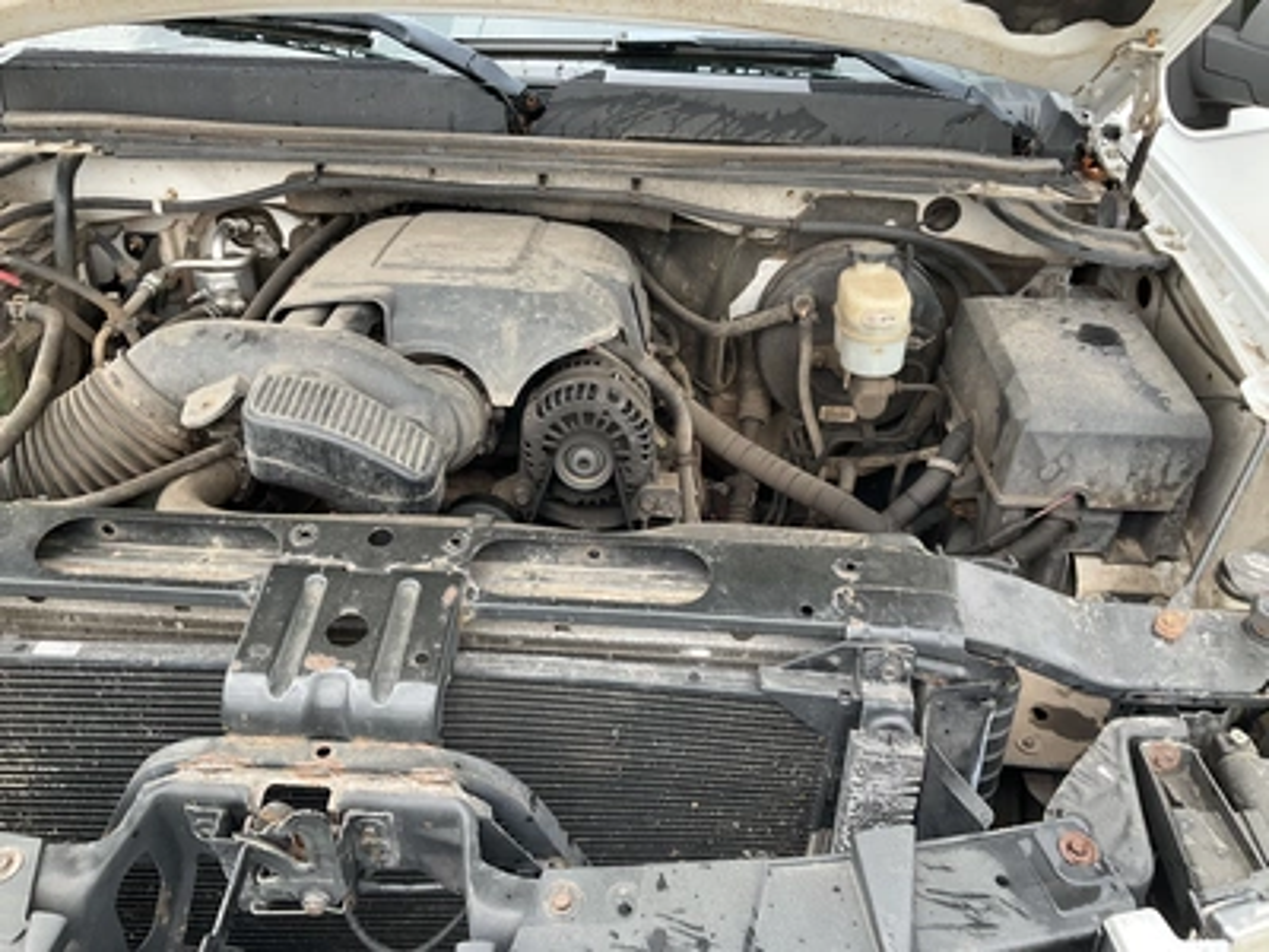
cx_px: 634
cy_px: 476
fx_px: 1063
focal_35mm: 29
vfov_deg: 48.2
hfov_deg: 61.7
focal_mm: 3
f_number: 1.8
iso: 25
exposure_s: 1/122
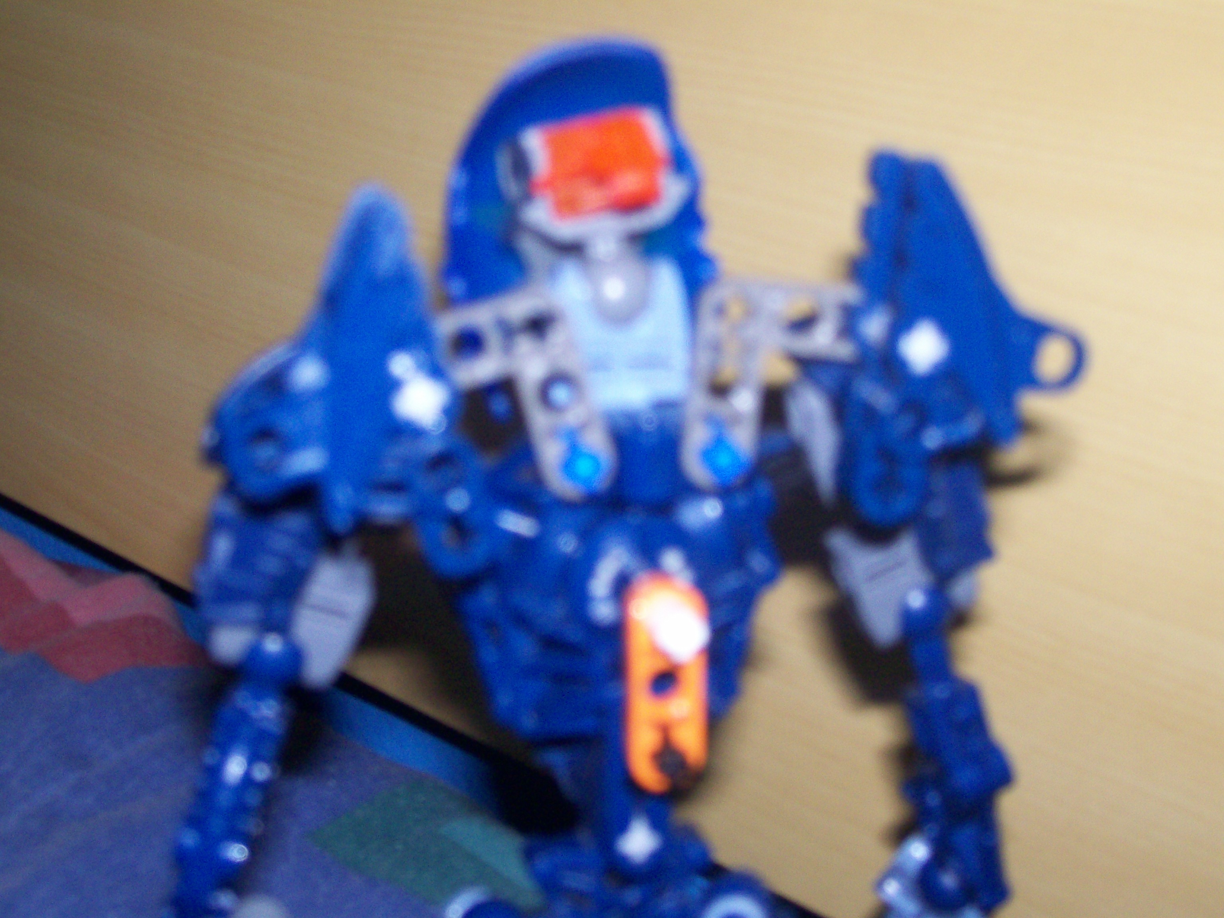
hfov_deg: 34.3
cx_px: 612
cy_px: 459
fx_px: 1980
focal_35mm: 56
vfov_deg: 26.1
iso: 140
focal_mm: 9.4
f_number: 3.4
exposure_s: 1/83.6
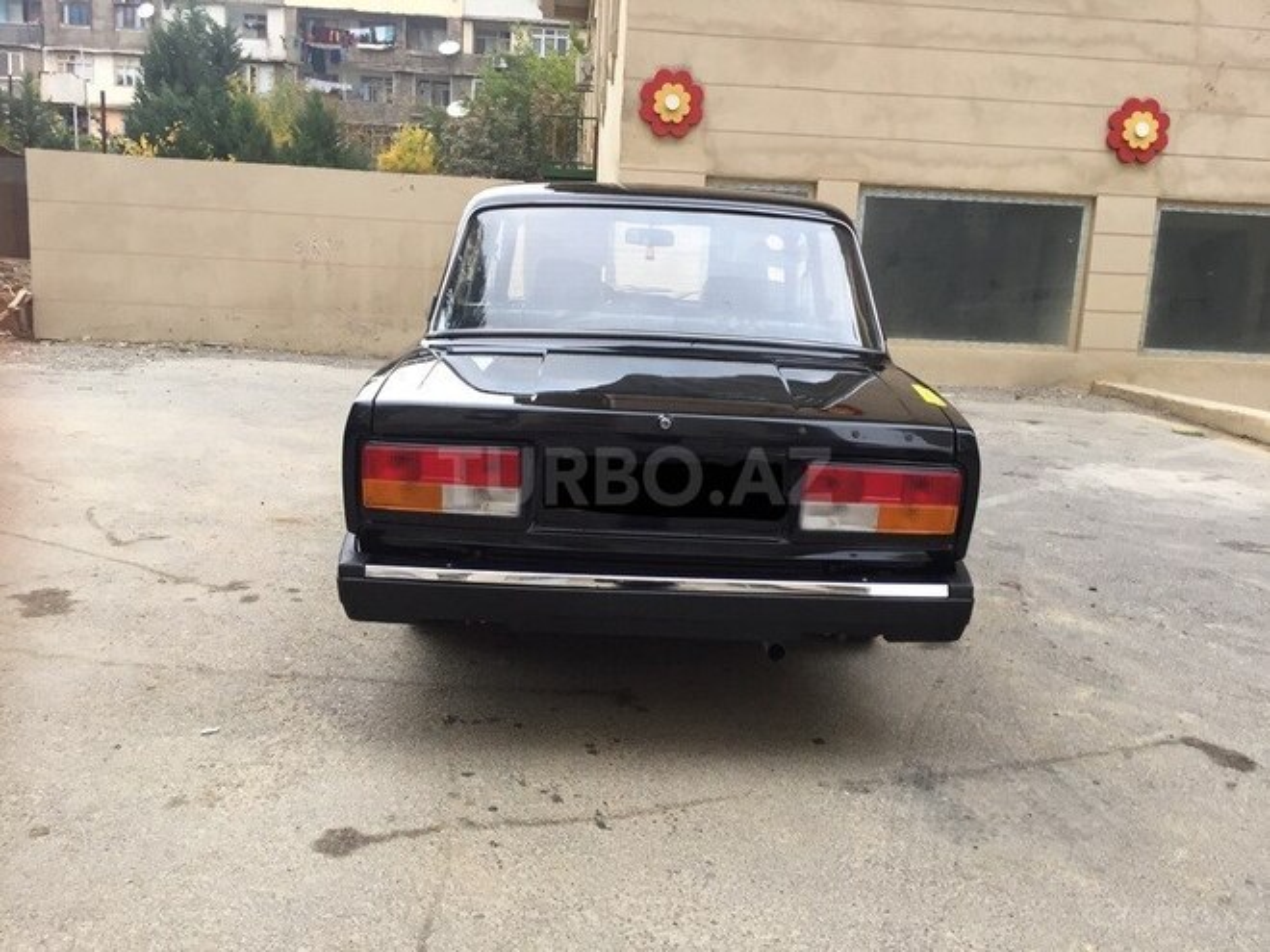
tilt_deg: -9.8
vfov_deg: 48.2
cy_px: 476
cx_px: 635
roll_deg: -4.1
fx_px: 1064
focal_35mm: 29
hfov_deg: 61.7
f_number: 2.2
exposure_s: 1/33
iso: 32
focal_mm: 4.15
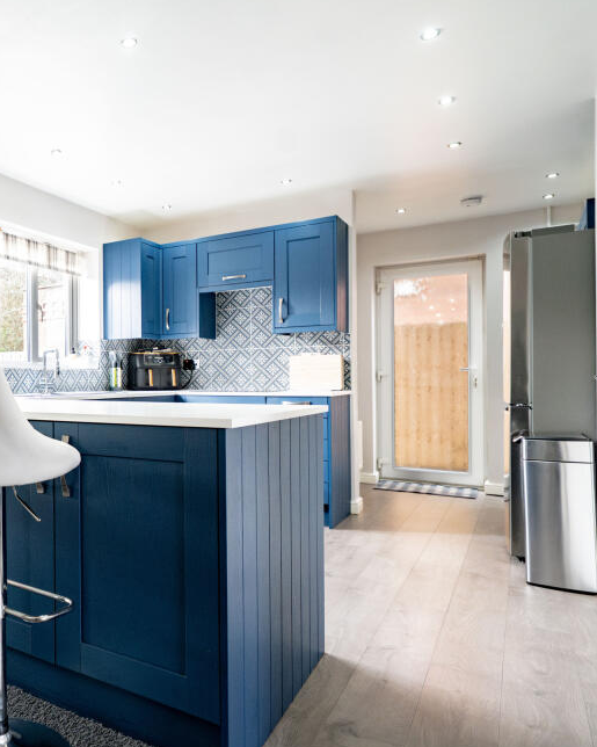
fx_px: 596
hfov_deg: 46.5
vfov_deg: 64.1
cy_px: 380
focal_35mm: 27
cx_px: 32
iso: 1600
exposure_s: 1/160
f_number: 4
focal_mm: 18
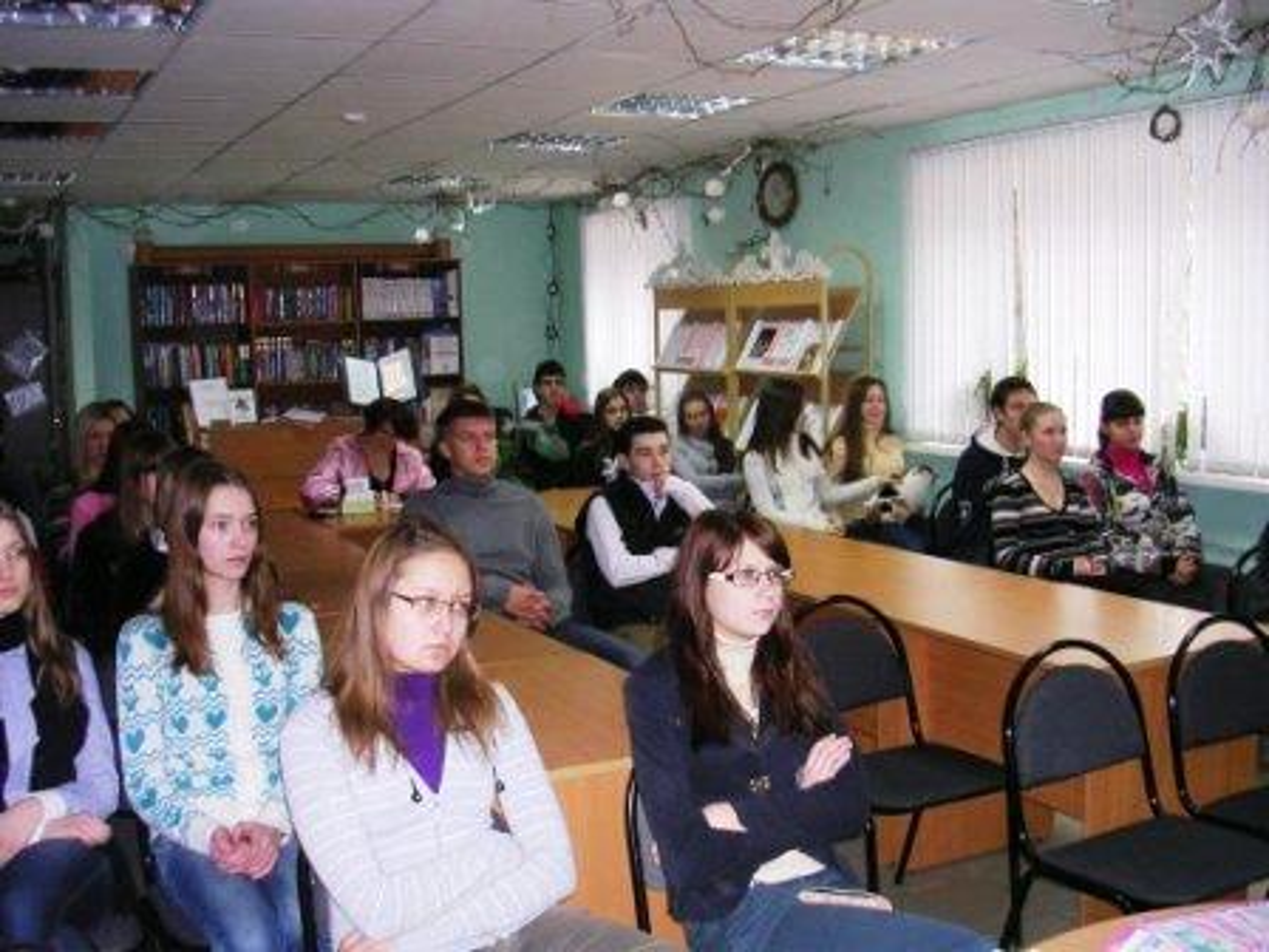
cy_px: 476
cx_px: 634
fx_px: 1393
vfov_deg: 37.7
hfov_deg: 49.0
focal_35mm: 38
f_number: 2.8
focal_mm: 5.8
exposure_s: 1/60.1
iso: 98
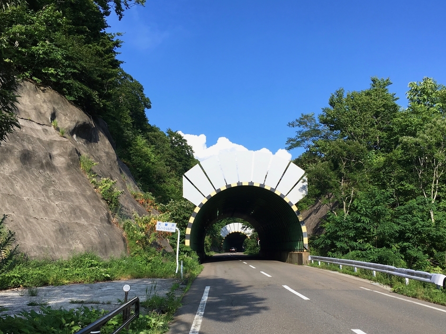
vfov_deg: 38.5
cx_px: 233
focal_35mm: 37
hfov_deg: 50.1
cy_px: 202
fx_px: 477
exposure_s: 1/962
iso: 25
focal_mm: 4.15
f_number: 2.2
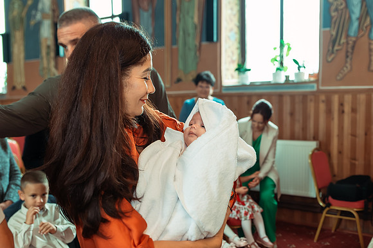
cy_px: 124
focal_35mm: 43
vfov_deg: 31.4
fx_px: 442
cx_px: 193
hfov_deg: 45.8
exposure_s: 1/250
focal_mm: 40
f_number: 3.5
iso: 2500
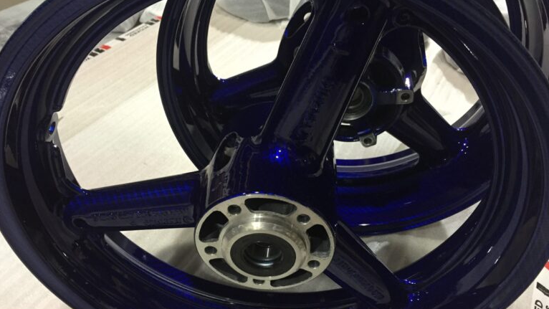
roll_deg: -2.6
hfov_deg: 59.5
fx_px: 480
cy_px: 179
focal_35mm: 33
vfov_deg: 35.6
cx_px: 274
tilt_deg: -40.9
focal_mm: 4.15
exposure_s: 1/30
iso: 125
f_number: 2.2
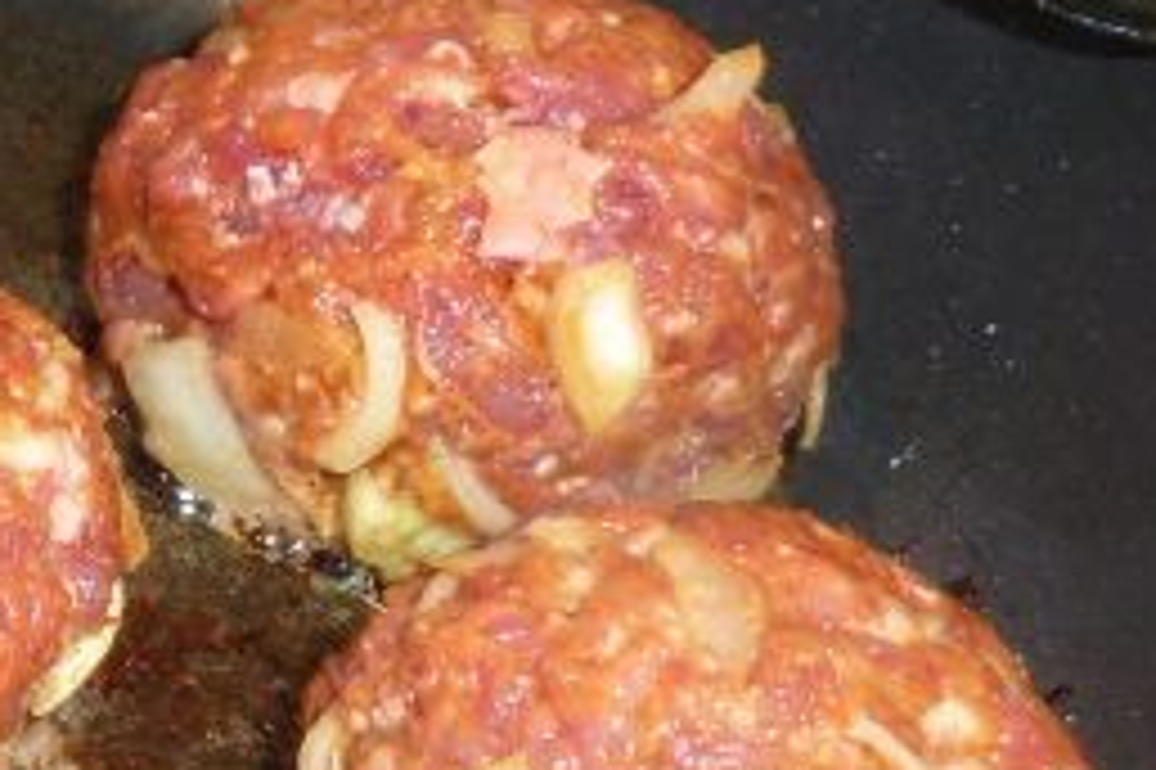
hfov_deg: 22.1
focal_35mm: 81
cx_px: -405
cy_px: 883
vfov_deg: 16.3
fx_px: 2599
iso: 100
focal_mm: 4.1
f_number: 3.3
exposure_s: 1/30
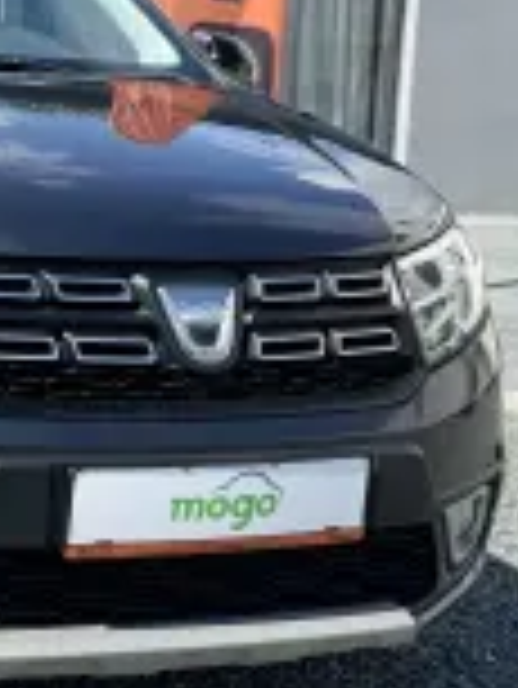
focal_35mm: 113
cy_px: 171
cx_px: -99
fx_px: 2251
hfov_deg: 12.8
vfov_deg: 17.3
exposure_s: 1/2717
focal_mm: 6.76
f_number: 1.78
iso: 64
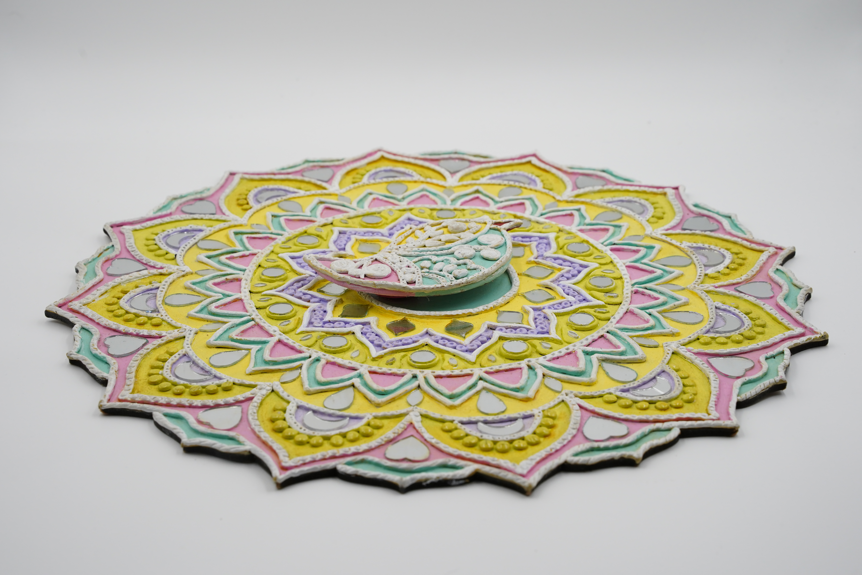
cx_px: 431
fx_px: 1389
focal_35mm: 58
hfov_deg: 34.5
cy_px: 288
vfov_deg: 23.4
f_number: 10
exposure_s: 1/160
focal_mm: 58
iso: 1250
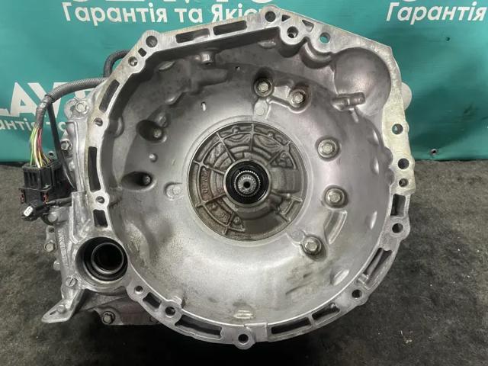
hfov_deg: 67.3
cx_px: 244
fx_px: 367
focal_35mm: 26
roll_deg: -2.0
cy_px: 183
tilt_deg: -38.6
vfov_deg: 53.1
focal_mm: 4.2
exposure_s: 1/50
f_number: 1.6
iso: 200
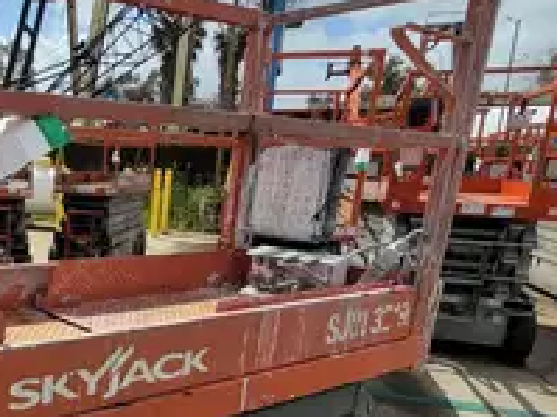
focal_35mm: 36
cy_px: 312
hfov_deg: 43.9
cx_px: 0
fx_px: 579
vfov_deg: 38.6
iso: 40
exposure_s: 1/2701
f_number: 2.2
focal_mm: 1.74
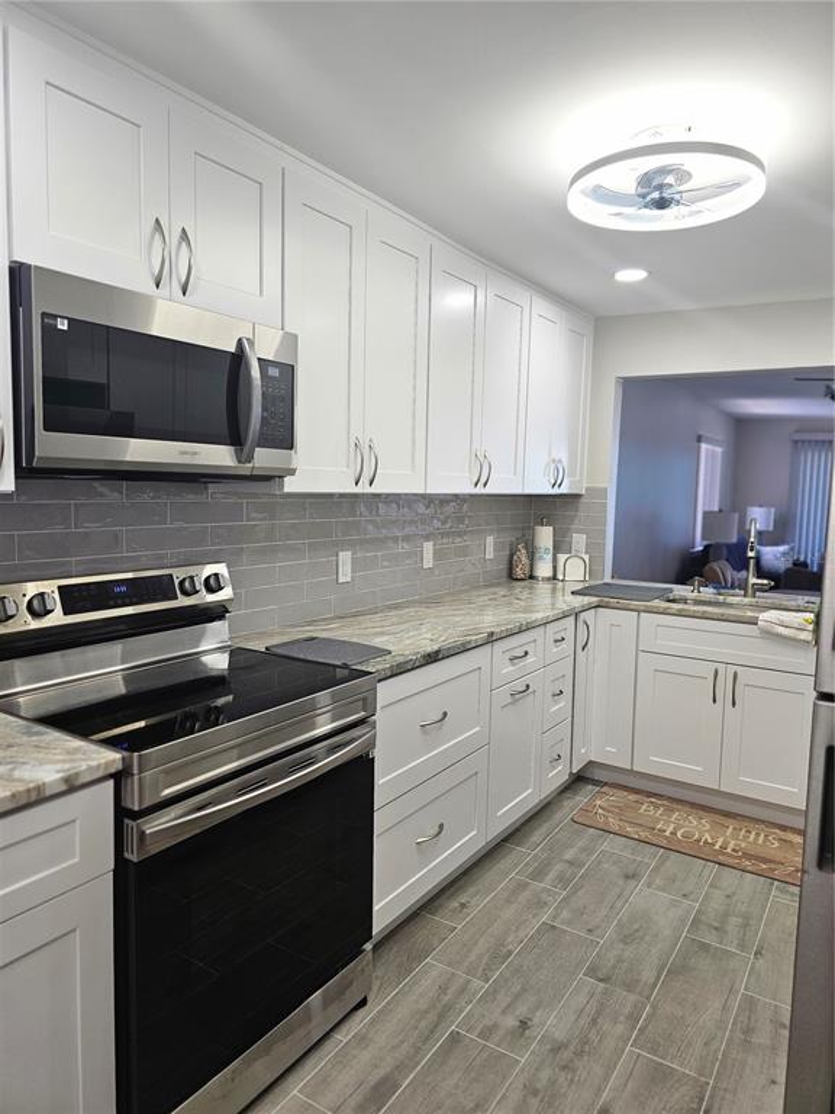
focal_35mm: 23
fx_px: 740
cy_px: 557
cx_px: 418
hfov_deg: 58.9
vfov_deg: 73.9
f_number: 1.7
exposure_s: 1/120
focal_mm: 6.3
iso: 80
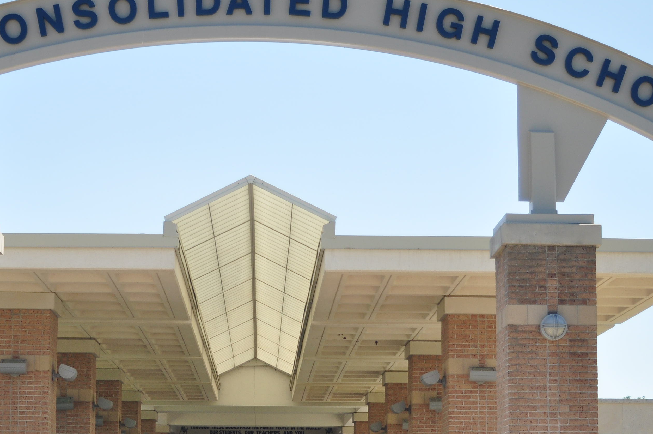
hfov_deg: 22.6
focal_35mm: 90
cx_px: 257
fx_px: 1628
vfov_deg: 15.1
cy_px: 329
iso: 320
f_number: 4
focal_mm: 35
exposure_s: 1/2000
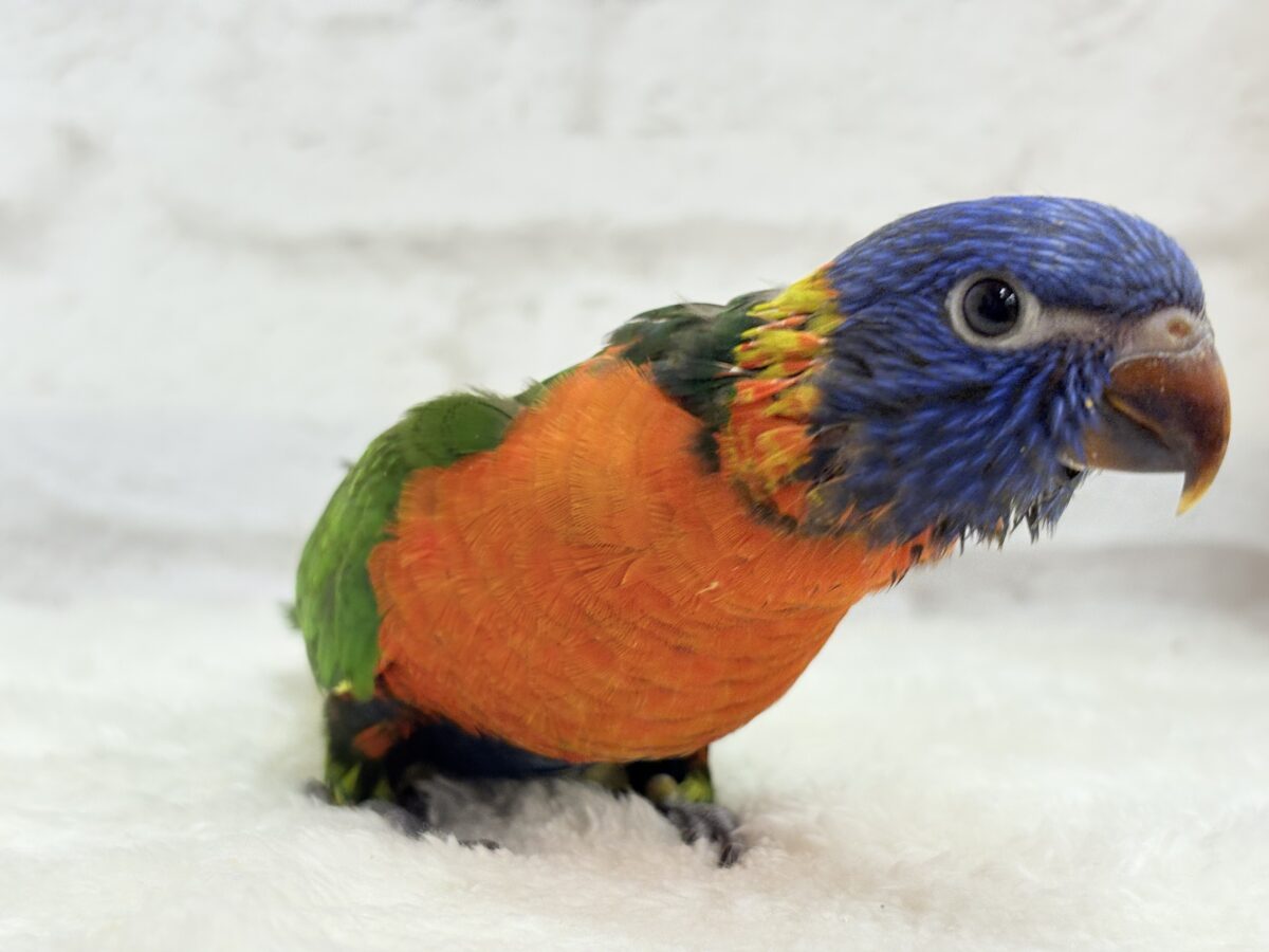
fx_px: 1906
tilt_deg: -1.6
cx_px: 634
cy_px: 476
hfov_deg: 36.8
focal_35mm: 52
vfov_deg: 28.0
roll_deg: -0.3
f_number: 1.6
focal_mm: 5.96
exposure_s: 1/100
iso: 100
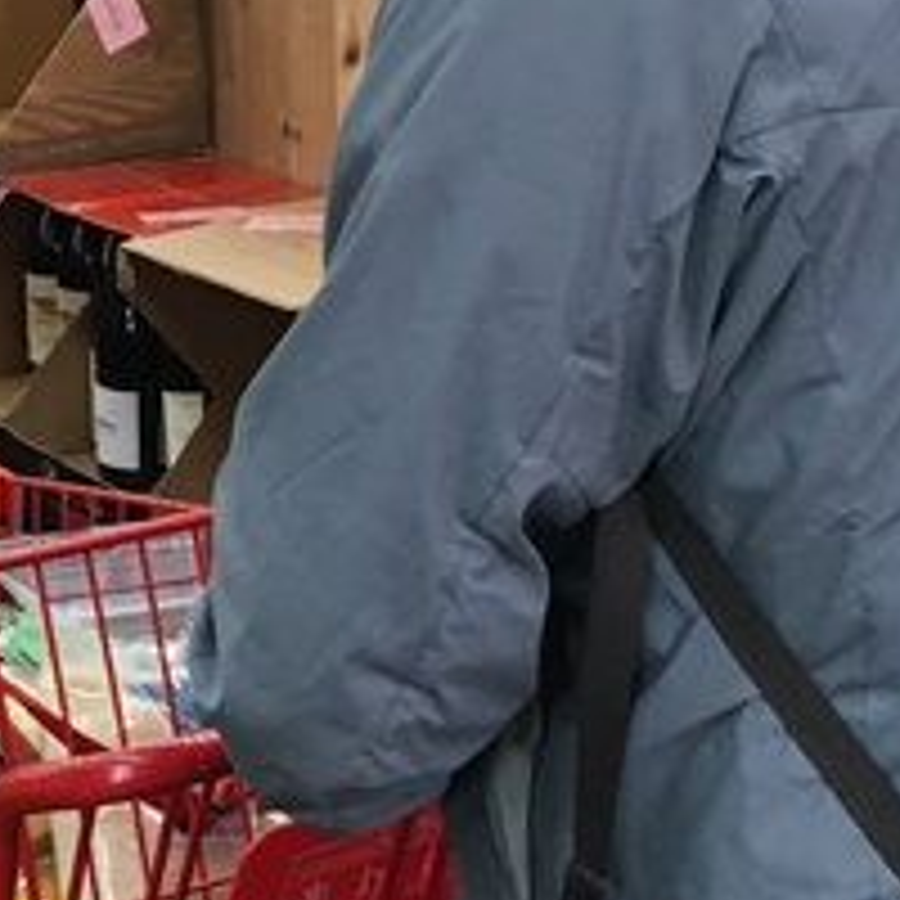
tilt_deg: -10.8
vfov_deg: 14.2
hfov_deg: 13.9
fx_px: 3618
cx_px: -22
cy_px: 360
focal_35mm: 123
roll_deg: +2.2
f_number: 2.2
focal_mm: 4.15
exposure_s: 1/30
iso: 40
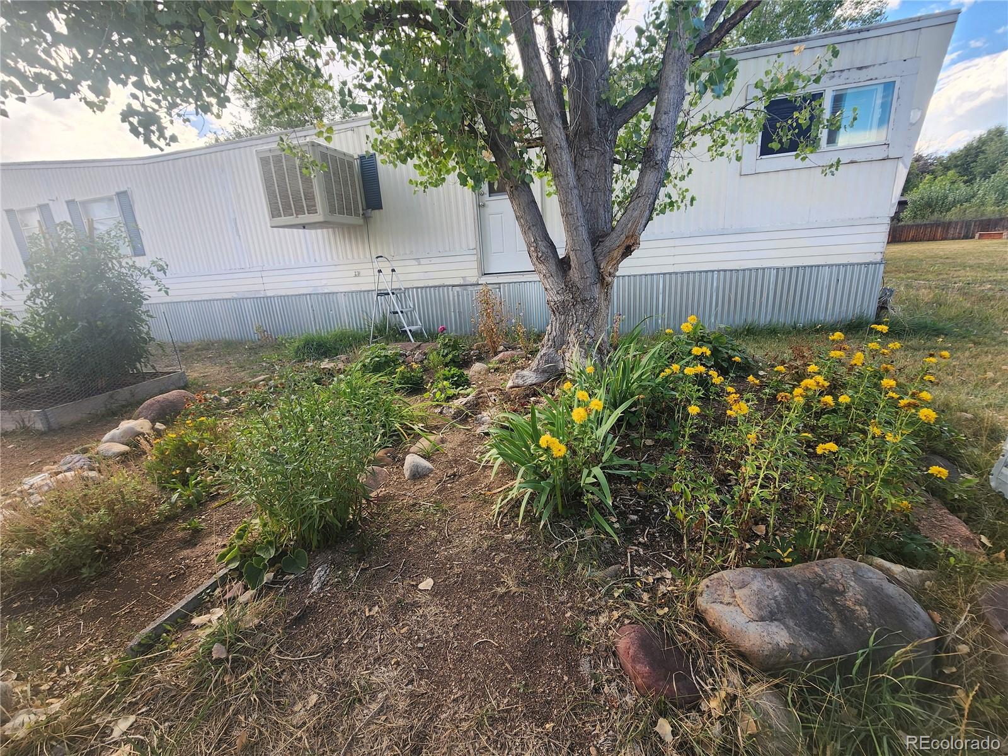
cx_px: 504
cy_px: 378
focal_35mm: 13
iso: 50
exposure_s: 1/216
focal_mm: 2.2
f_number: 2.2
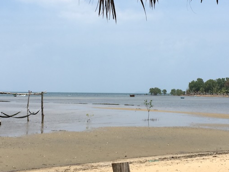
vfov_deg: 21.2
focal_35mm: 69
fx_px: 456
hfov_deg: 28.2
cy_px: 54
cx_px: 119
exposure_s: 1/2198
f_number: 2.2
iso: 32
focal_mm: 4.15
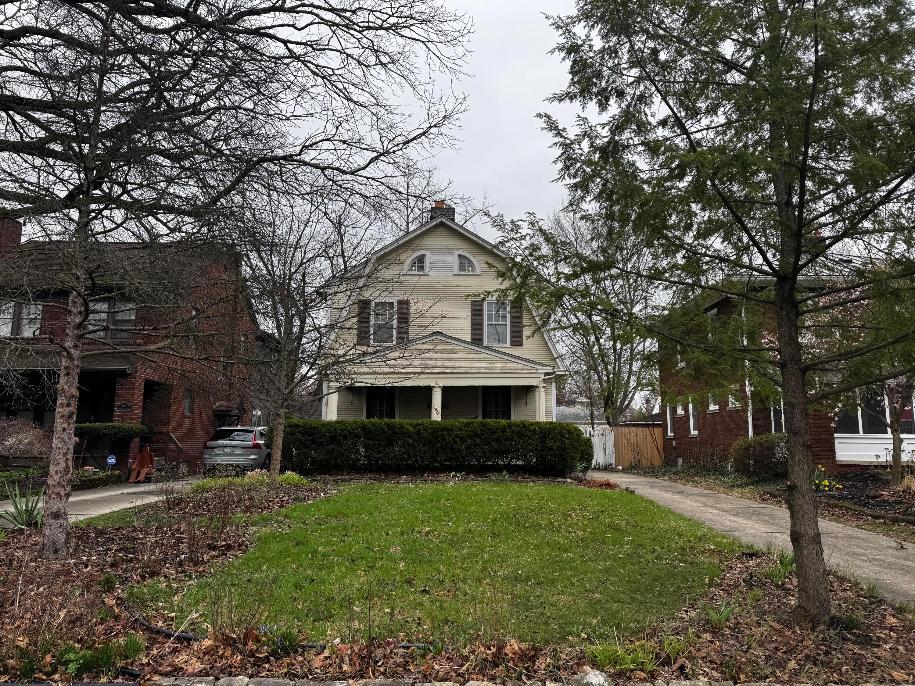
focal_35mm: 24
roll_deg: +0.2
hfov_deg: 71.6
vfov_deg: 56.8
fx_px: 634
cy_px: 343
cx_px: 458
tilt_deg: +8.9
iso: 80
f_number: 1.78
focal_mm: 6.76
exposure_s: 1/553
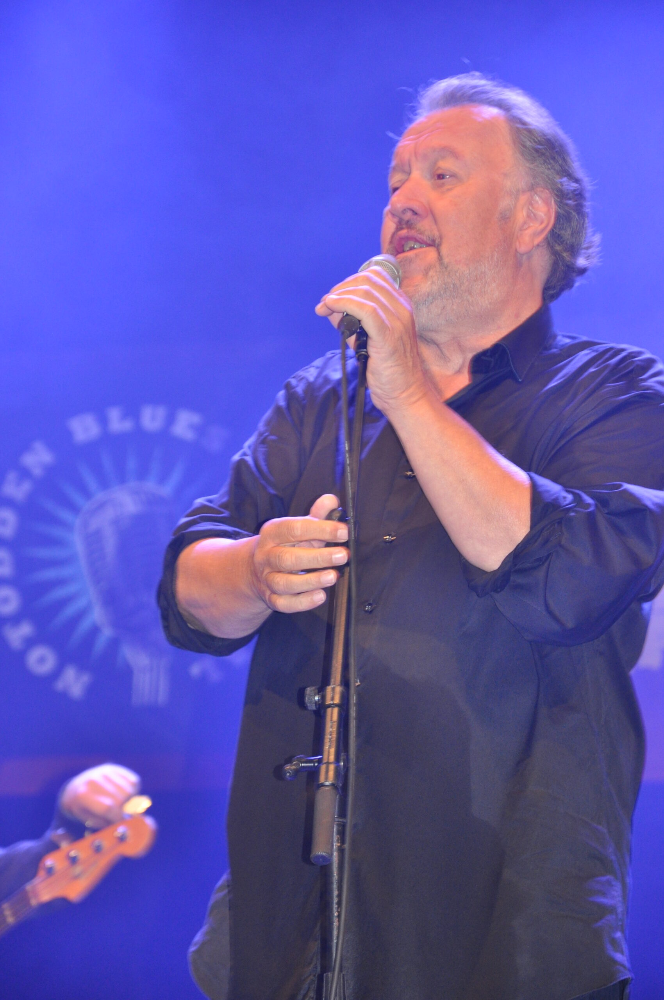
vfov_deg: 13.1
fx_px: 4369
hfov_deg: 8.7
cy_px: 500
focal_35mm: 158
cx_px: 332
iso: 800
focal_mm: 105
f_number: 5.6
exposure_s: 1/60
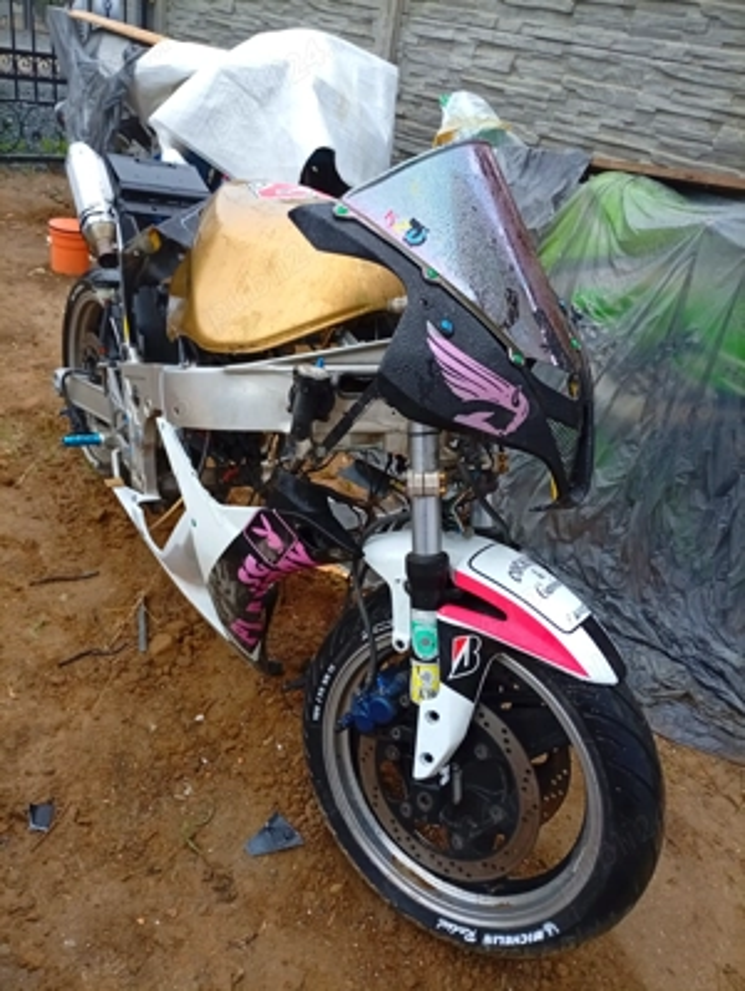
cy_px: 496
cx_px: 372
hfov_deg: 51.4
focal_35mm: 27
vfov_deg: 65.3
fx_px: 774
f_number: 1.8
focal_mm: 3.84
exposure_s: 1/50
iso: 64
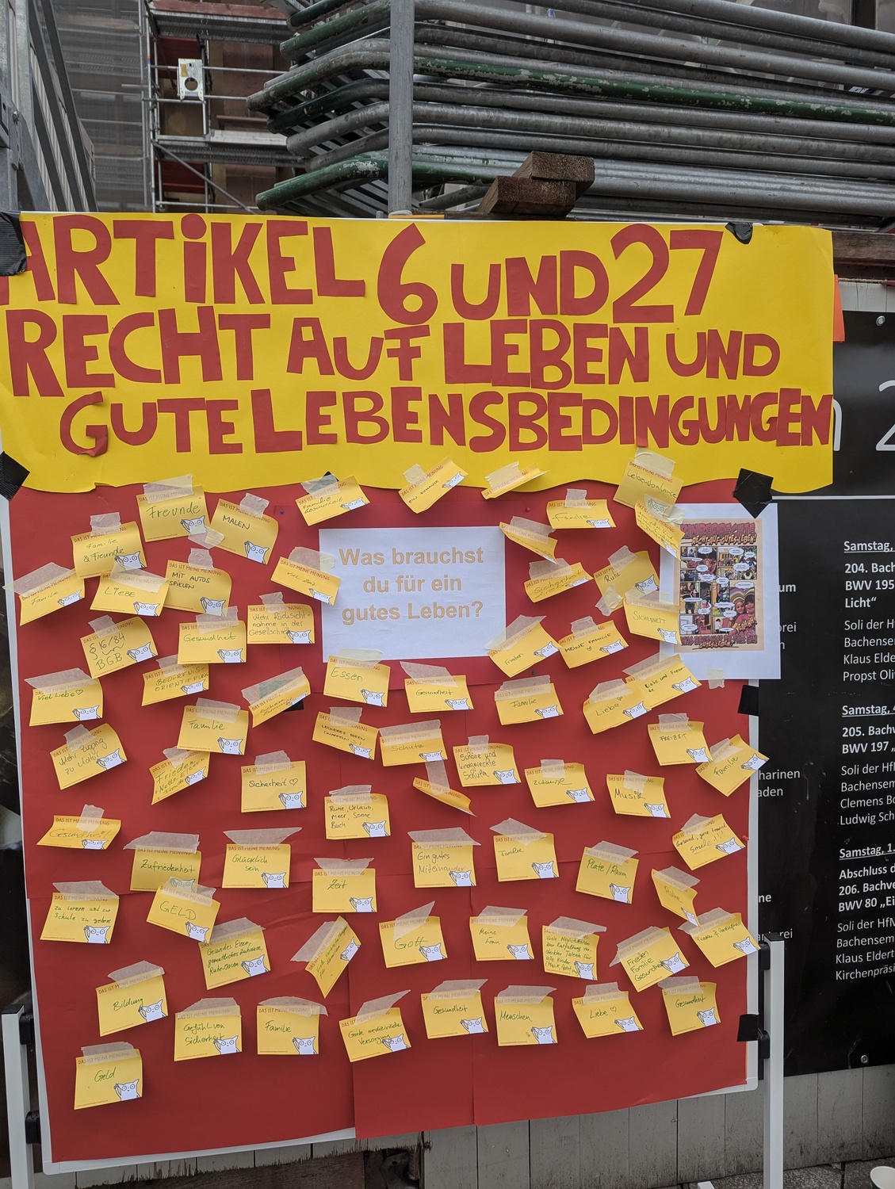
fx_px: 825
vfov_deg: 71.5
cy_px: 594
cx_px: 448
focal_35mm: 24
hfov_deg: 56.9
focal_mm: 6.81
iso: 46
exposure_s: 1/745
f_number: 1.85
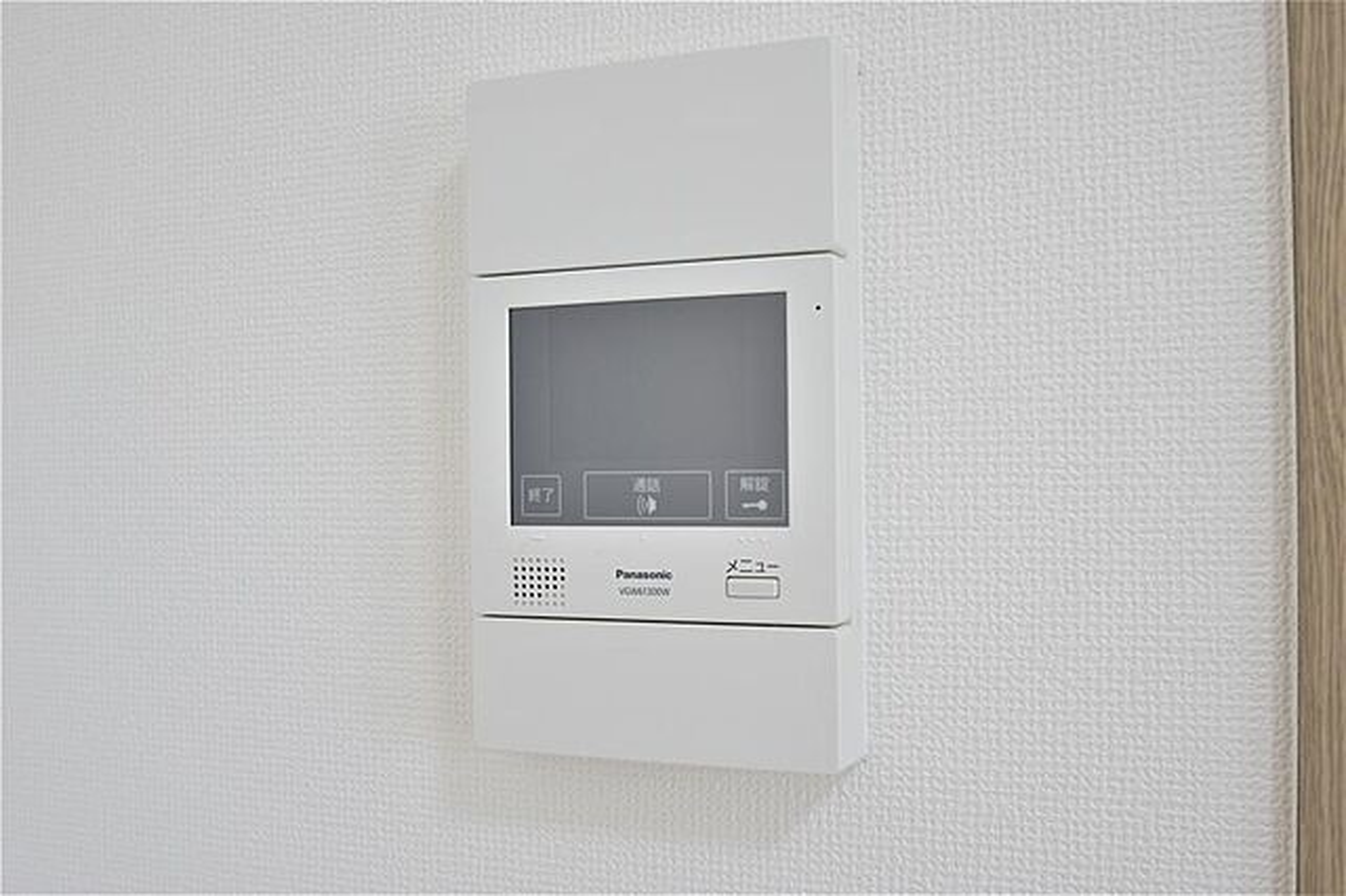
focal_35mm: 36
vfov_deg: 36.8
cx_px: 673
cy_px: 448
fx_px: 1345
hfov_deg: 53.2
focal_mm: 24
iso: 100
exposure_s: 1/40
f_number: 4.5
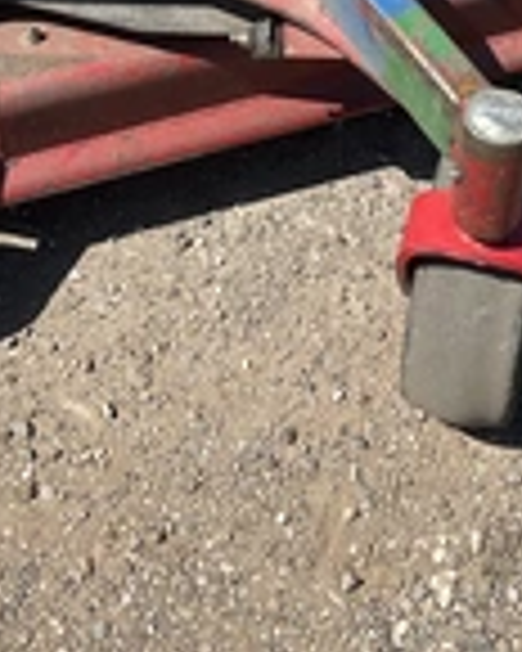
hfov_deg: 19.6
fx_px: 1506
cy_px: -18
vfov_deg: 23.3
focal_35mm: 78
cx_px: 342
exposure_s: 1/1577
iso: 25
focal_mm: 3
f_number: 1.8
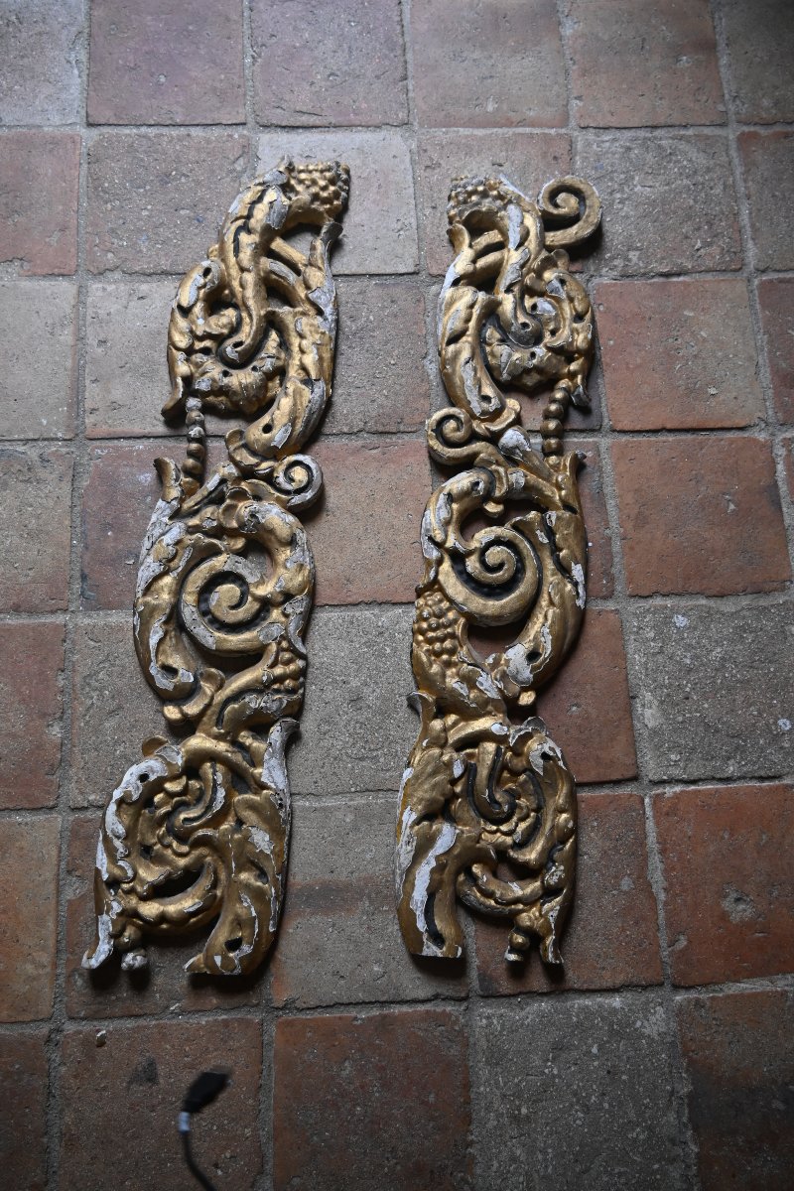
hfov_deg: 47.9
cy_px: 596
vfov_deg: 67.4
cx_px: 397
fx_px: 893
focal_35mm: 27
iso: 400
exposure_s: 1/160
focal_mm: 18
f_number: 3.5
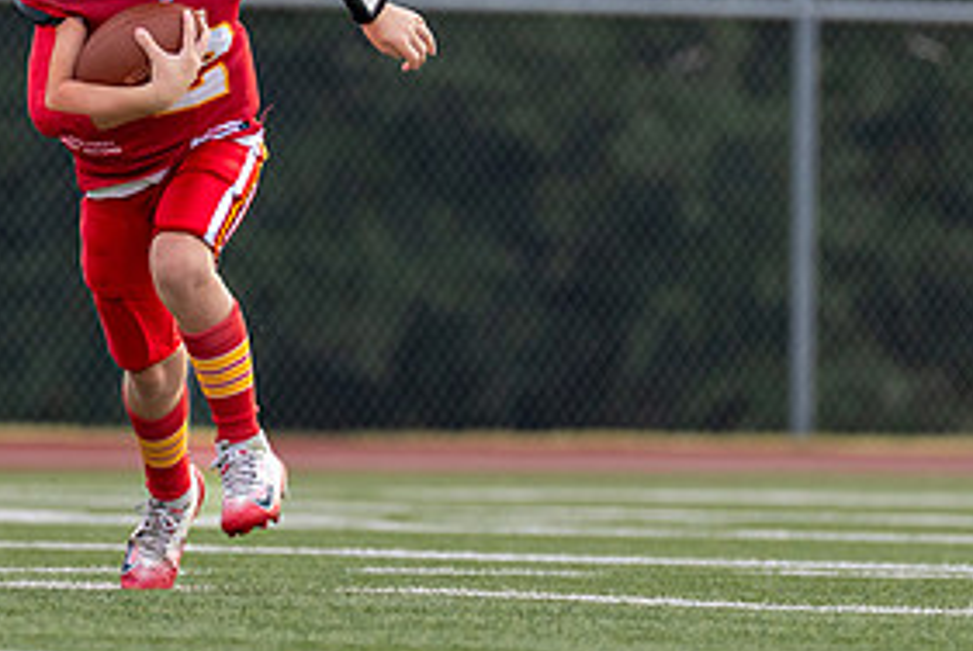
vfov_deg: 1.6
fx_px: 23727
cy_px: 146
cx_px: 199
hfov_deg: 2.3
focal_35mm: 877
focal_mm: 200
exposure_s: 1/2000
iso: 400
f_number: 2.8
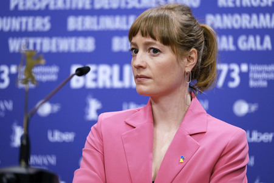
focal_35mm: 210
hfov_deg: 9.8
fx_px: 1597
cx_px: 137
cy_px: 92
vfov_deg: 6.5
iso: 1250
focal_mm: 140
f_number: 2.8
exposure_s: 1/350
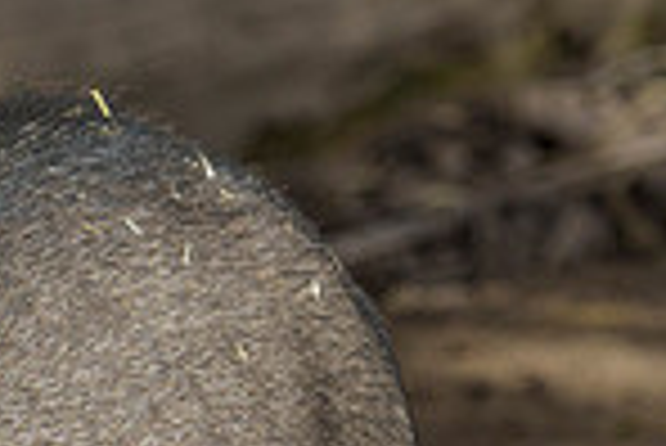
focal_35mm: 1716
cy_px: 1116
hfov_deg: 1.2
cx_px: -90
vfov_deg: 0.8
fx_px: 31777
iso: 400
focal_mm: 280
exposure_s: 1/1600
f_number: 5.6
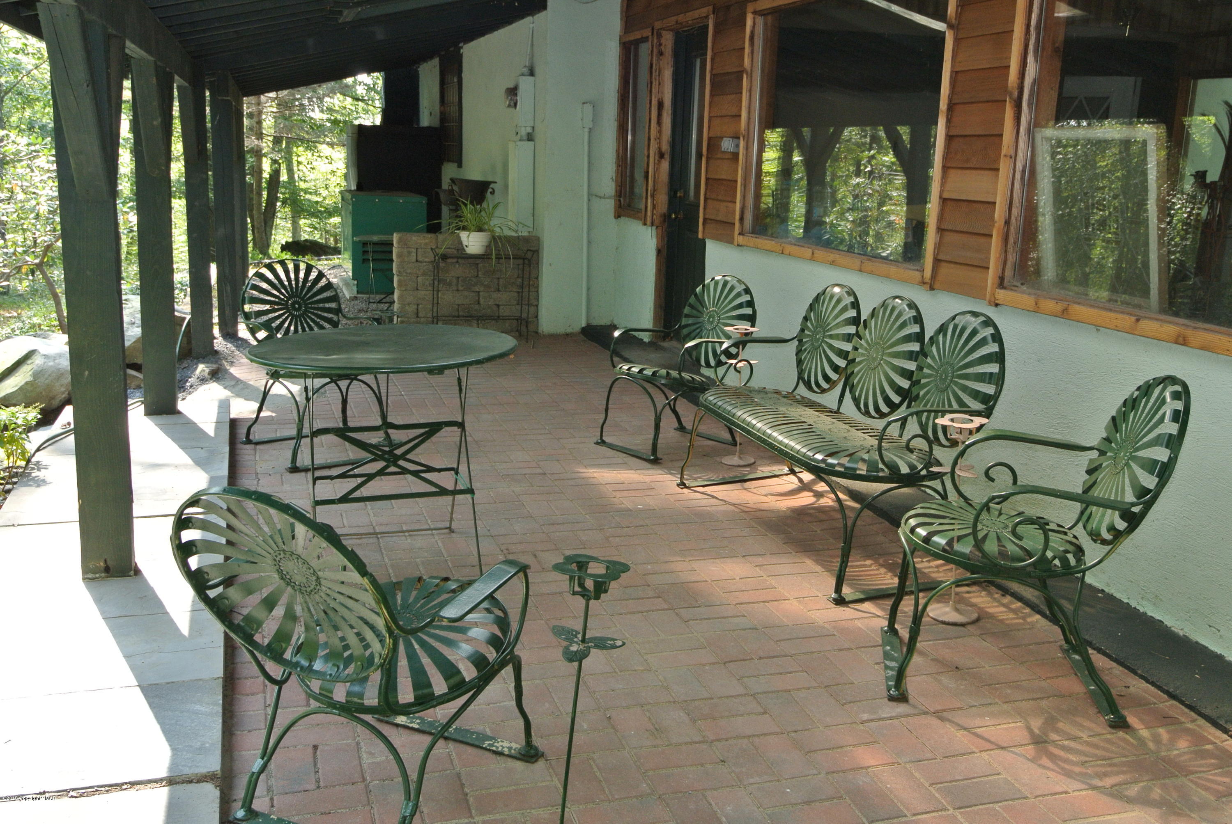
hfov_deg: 54.4
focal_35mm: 35
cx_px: 616
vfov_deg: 37.9
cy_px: 412
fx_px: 1199
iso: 320
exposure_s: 1/60
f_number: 5.6
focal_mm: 13
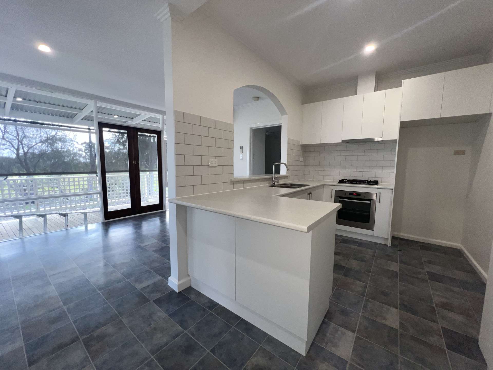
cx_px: 246
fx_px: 185
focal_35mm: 13
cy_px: 185
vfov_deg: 89.9
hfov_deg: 106.2
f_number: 1.8
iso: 50
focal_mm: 1.57
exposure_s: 1/122
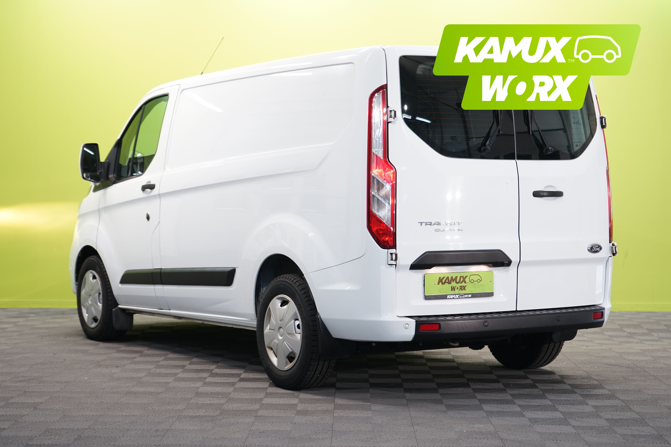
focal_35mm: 70
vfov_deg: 19.5
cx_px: 336
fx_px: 1305
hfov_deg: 28.8
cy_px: 224
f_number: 5.6
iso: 500
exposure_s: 1/25
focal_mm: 70
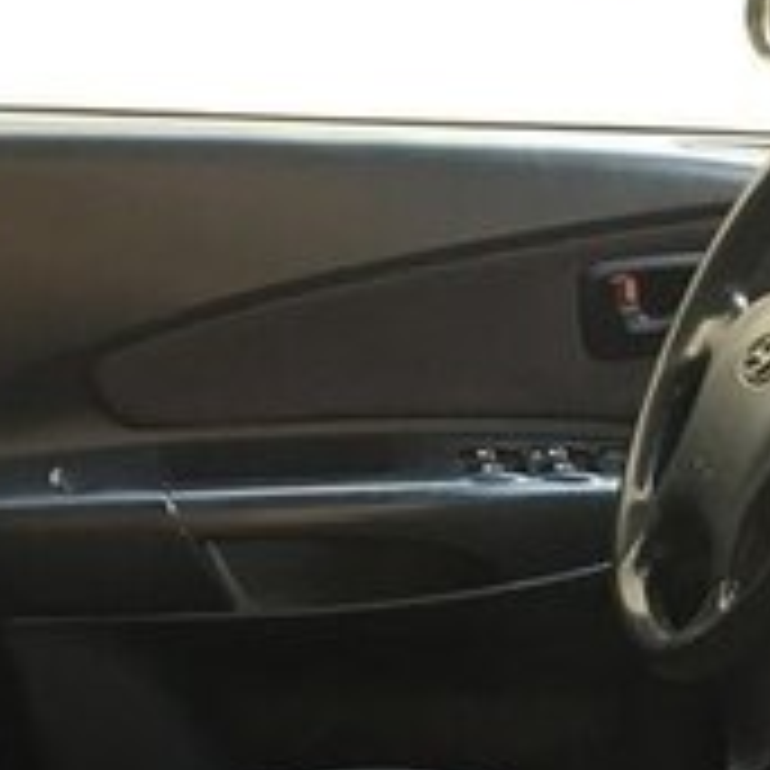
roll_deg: -4.1
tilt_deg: -27.3
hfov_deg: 16.8
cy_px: 1042
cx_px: 923
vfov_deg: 16.5
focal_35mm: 99
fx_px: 2491
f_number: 2.2
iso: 32
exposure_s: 1/33
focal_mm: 4.15
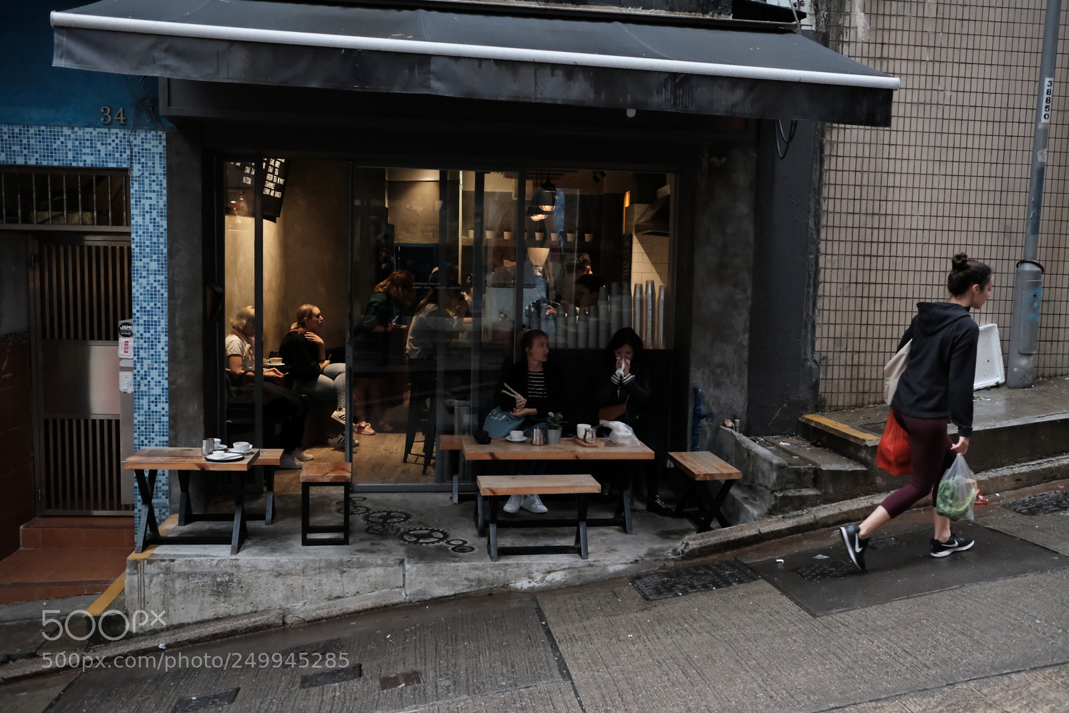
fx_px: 1039
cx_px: 534
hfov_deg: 54.4
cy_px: 356
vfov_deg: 37.9
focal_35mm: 35
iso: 3200
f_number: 2.8
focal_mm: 23
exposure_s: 1/250
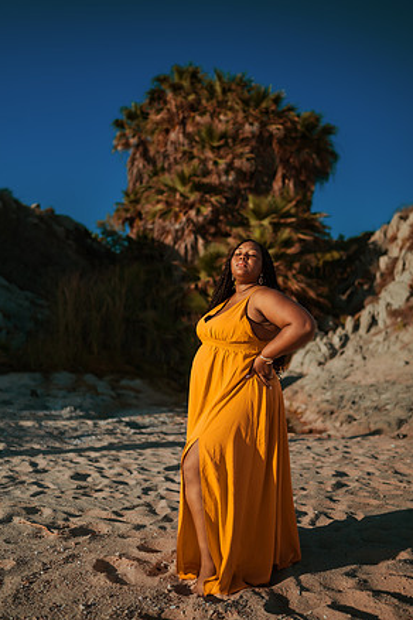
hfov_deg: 36.9
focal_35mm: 36
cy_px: 311
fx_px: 619
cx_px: 208
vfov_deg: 53.1
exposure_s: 1/4000
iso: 100
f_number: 1.8
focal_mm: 35
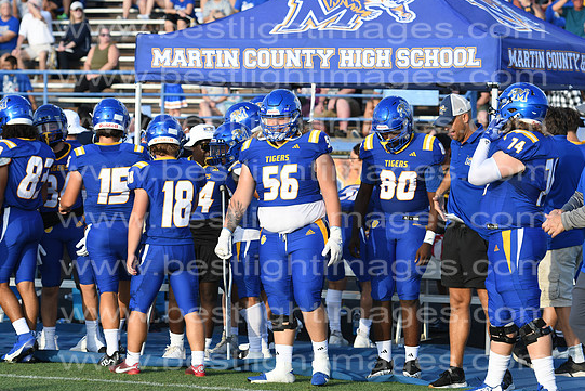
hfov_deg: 11.4
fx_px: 2926
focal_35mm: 180
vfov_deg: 7.6
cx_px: 305
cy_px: 197
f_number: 5.6
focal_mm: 112
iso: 140
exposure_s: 1/500
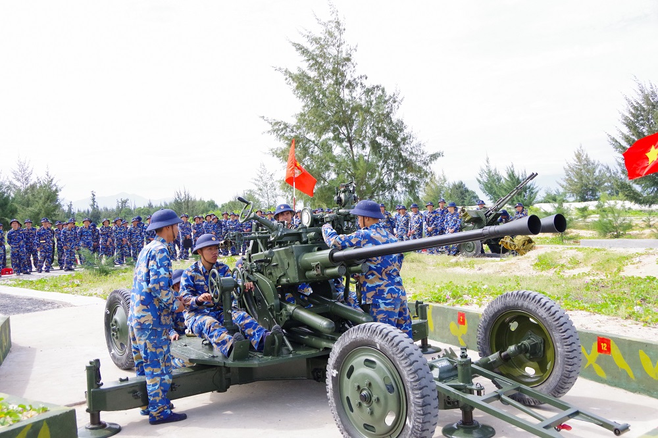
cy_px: 219
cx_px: 329
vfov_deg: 36.8
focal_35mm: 36
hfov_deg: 53.1
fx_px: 658
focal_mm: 24
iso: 3200
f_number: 7.1
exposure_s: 1/3200
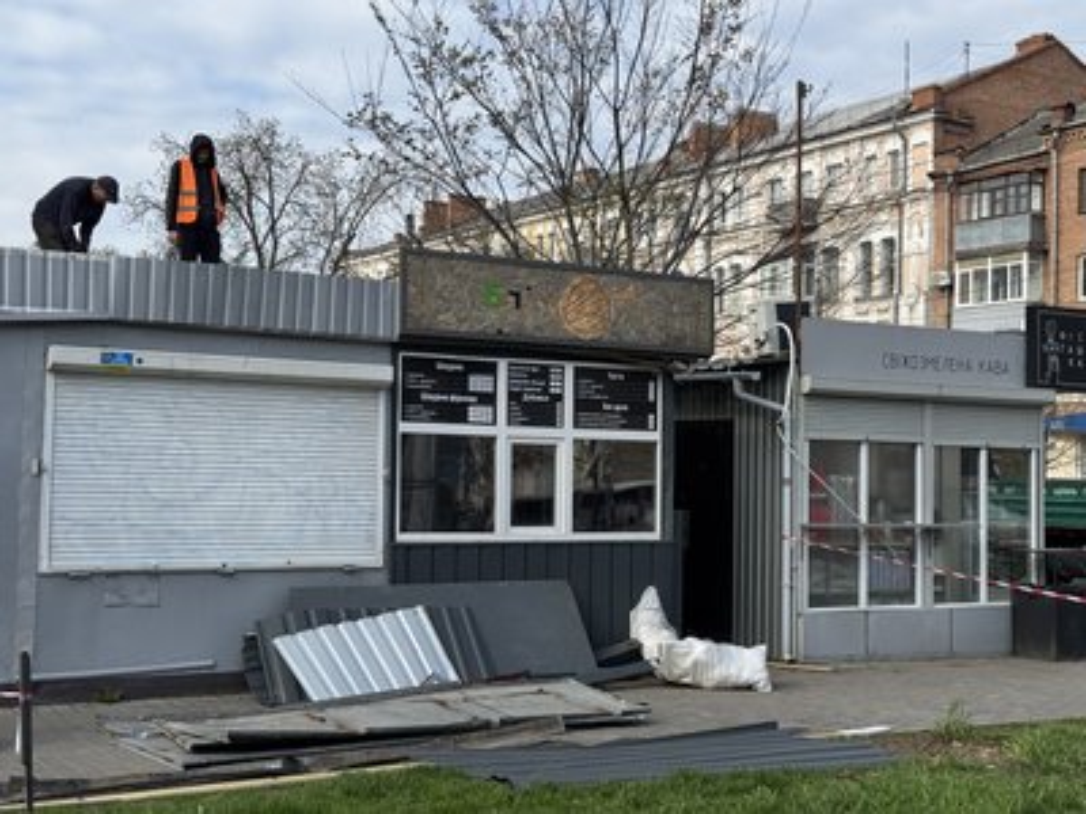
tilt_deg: +2.7
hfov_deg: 39.7
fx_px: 1506
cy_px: 407
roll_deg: -0.8
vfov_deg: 30.3
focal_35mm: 48
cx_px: 543
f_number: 1.78
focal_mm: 6.76
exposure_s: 1/2415
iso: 64
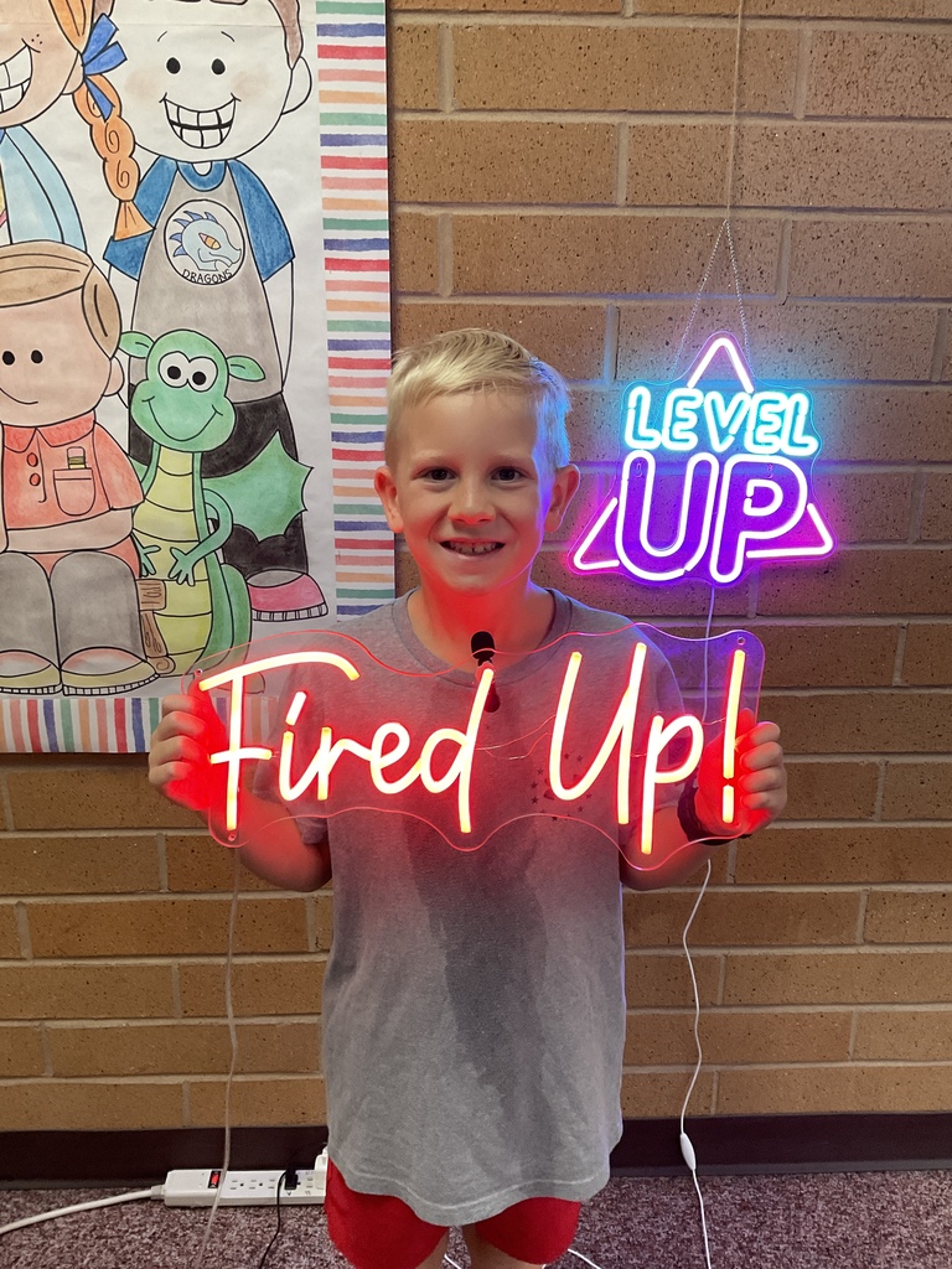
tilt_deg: -16.1
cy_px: 634
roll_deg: -1.4
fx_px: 1063
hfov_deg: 48.2
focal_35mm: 29
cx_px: 476
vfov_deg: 61.7
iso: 100
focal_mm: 3
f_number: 1.8
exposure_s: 1/60
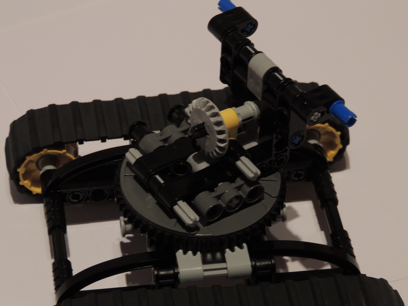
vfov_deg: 10.2
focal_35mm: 145
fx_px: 1709
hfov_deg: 13.6
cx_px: 204
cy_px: 153
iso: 100
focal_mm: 25.8
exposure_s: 1/3
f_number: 4.9
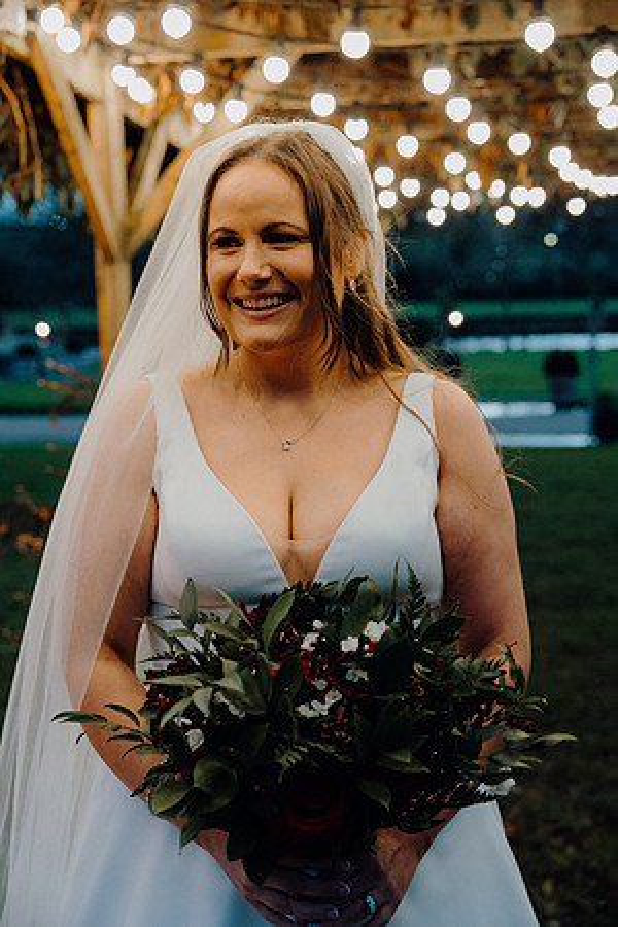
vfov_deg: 43.6
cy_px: 464
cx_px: 309
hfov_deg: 29.9
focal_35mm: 45
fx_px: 1159
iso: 4000
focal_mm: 45
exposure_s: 1/160
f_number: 3.5
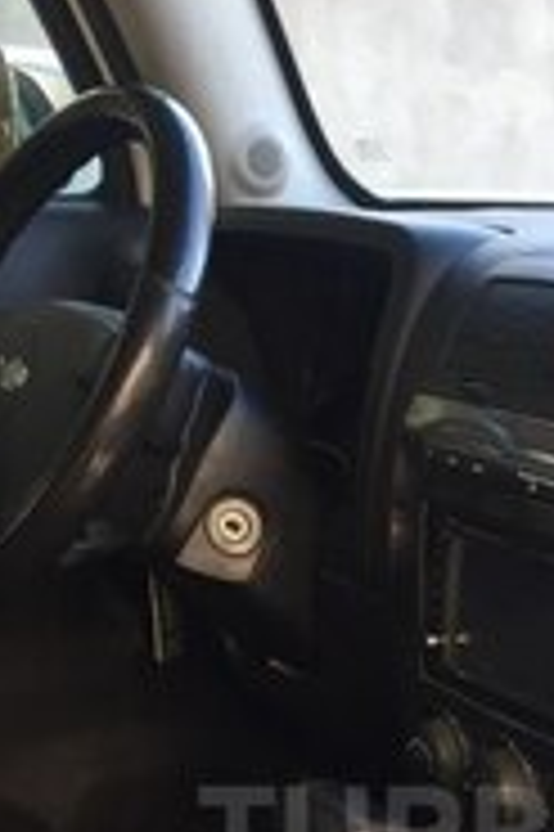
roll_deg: +2.2
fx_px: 1873
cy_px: 836
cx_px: 545
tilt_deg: -21.9
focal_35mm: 81
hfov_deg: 16.5
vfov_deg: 24.0
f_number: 2.2
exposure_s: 1/33
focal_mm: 4.15
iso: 40
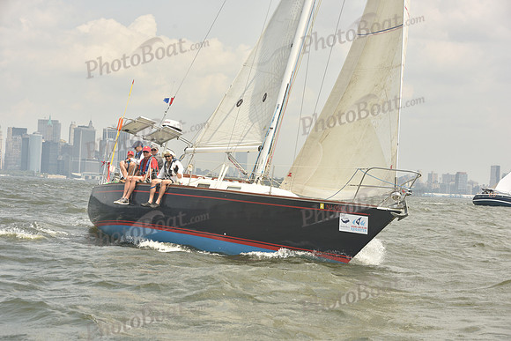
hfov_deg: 28.8
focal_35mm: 70
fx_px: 994
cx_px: 256
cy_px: 170
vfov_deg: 19.5
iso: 250
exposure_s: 1/800
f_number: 8
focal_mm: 70
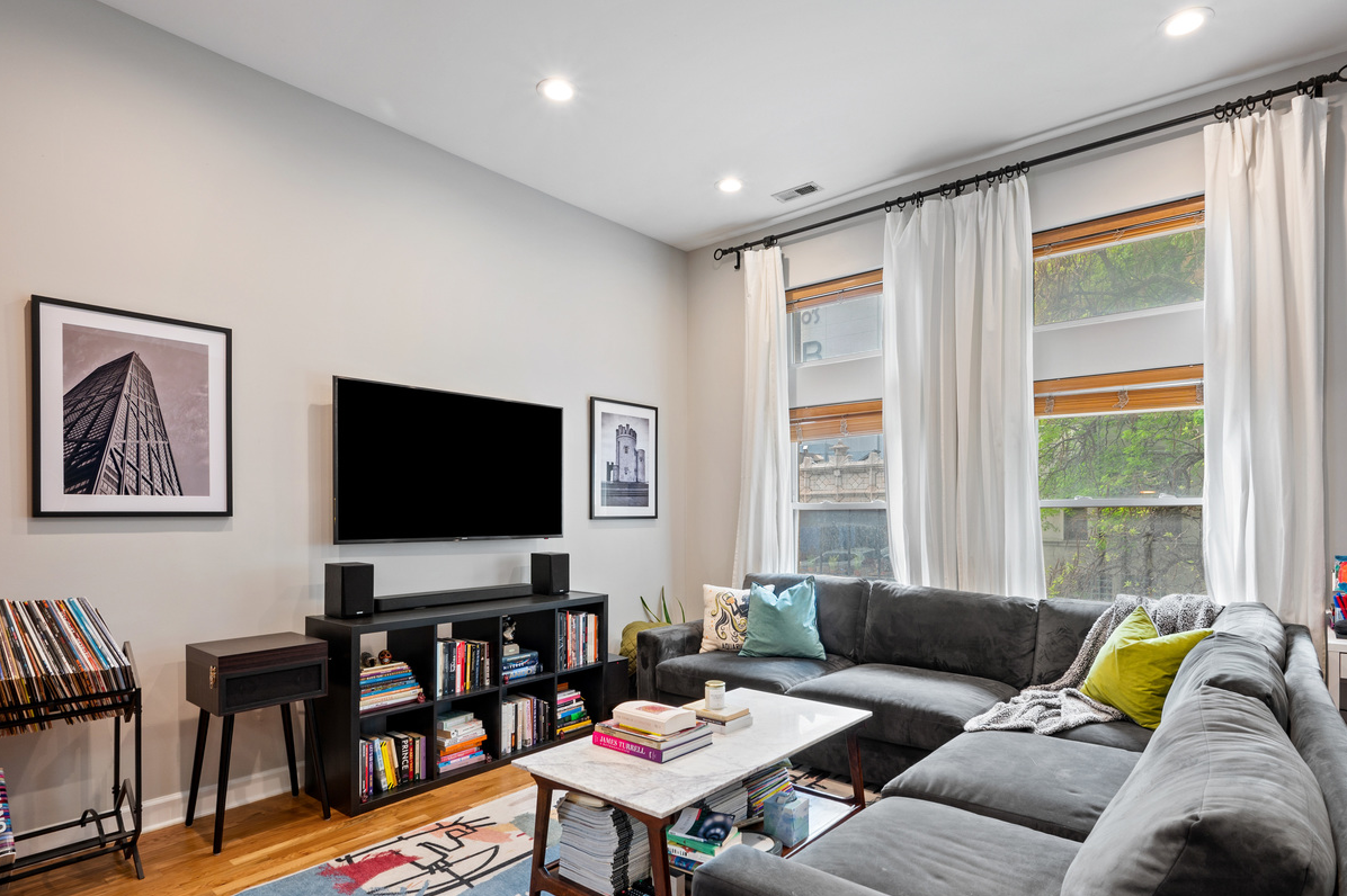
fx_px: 710
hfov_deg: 86.9
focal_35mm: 19
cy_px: 536
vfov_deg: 63.9
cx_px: 682
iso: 100
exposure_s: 1/1.25
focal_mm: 14
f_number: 10
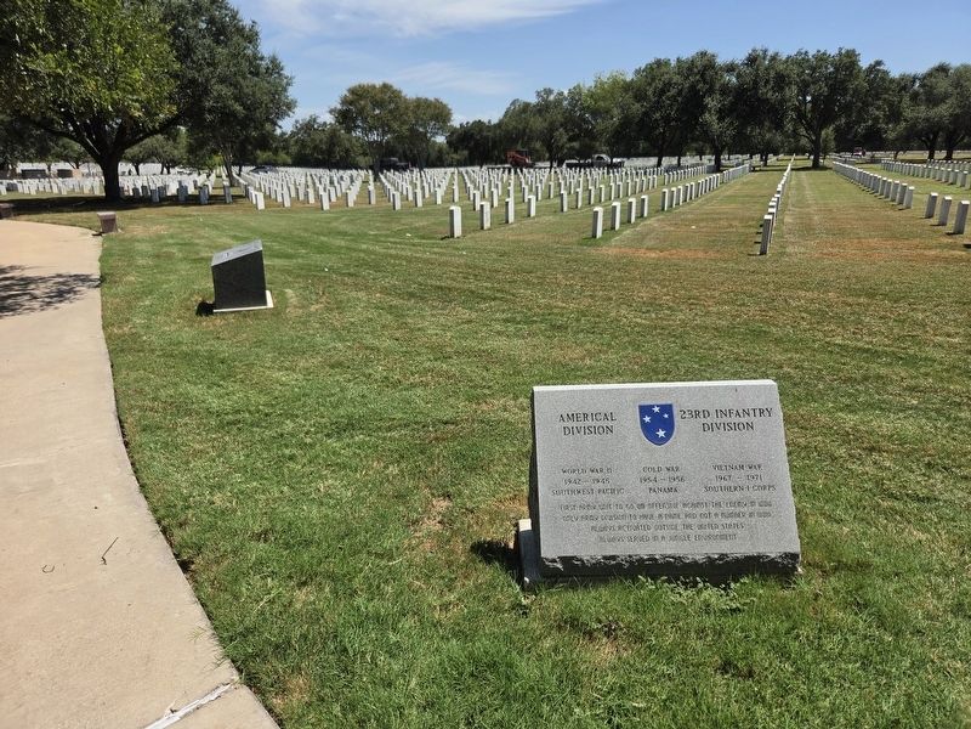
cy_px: 364
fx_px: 645
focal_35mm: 23
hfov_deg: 73.9
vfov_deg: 58.9
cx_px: 486
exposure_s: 1/5259
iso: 80
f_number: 1.8
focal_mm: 5.4
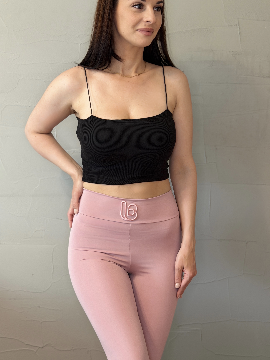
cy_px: 180
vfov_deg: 39.7
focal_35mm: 48
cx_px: 135
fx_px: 499
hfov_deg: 30.3
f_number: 1.78
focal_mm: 6.76
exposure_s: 1/55
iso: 250
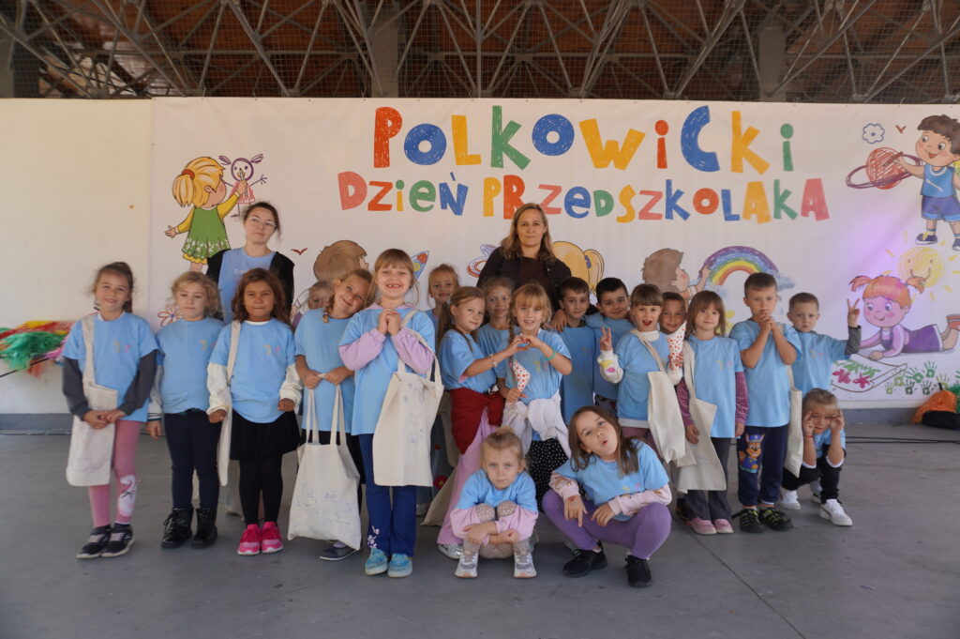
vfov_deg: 53.1
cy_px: 320
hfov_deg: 73.8
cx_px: 480
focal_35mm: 24
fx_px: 639
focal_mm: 16
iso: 100
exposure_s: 1/160
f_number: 4
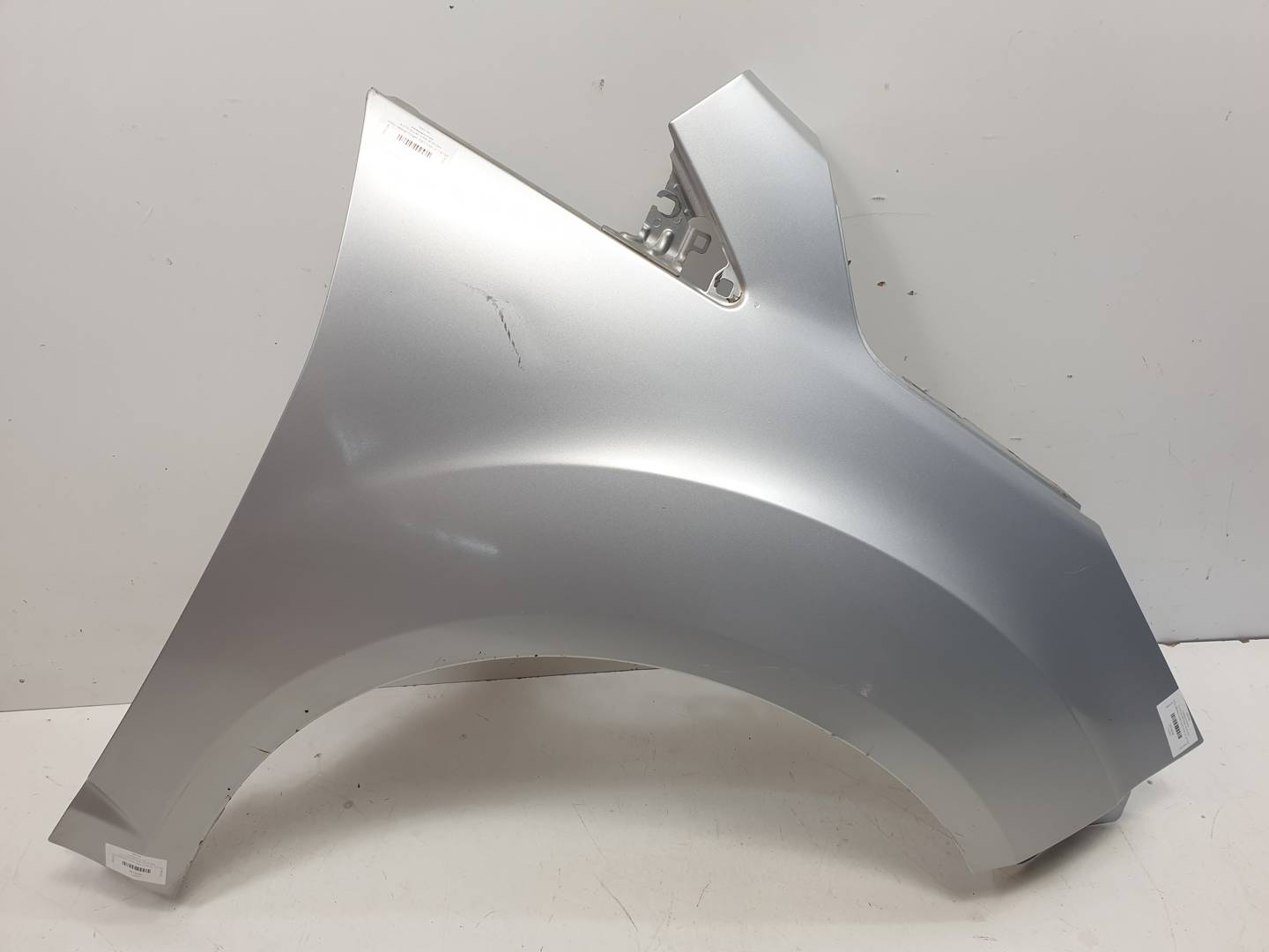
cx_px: 634
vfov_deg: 53.1
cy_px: 476
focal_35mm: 26
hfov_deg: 67.3
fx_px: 953
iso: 50
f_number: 2.4
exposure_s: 1/100
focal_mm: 4.3
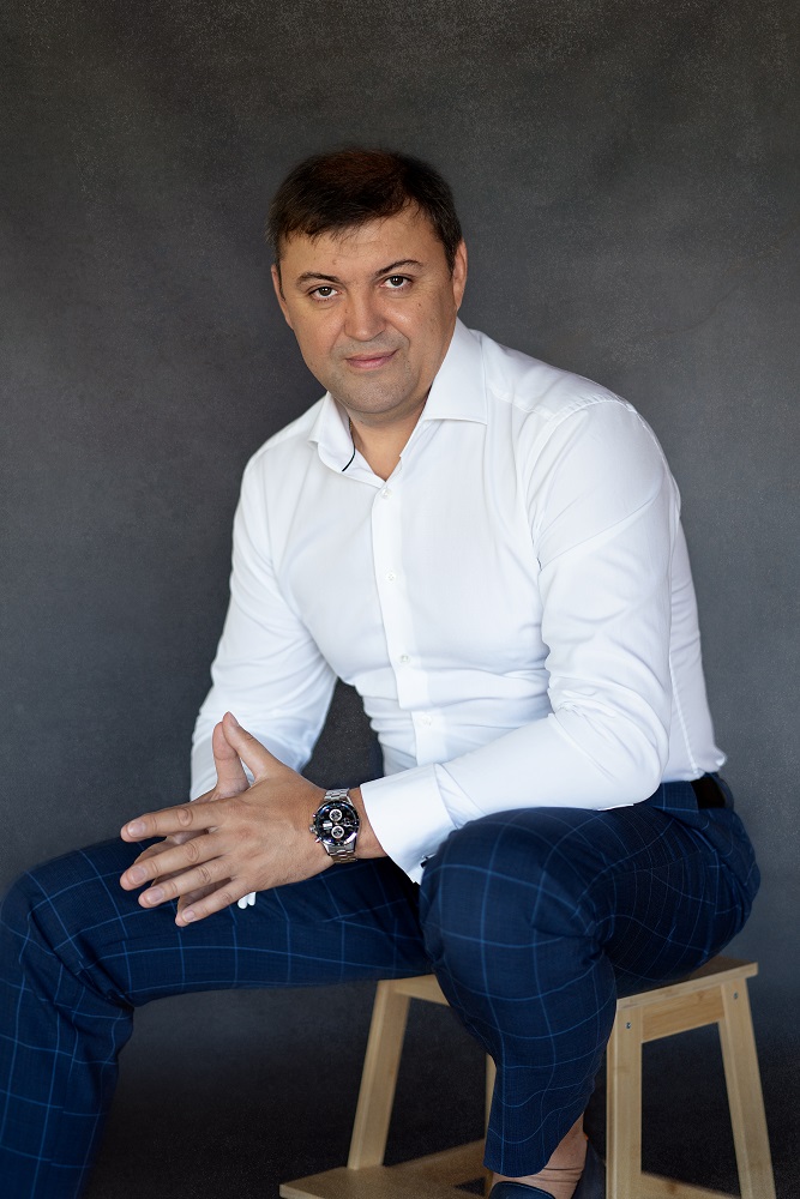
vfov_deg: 23.9
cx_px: 400
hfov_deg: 16.1
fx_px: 2832
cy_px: 600
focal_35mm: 85
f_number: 1.8
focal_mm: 85
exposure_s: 1/125
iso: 500
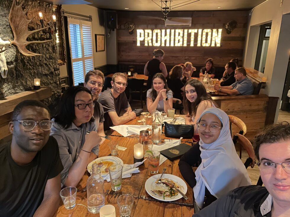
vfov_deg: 53.1
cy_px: 108
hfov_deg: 67.3
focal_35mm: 26
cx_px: 145
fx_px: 218
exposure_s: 1/24
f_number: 1.6
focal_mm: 4.2
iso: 1000
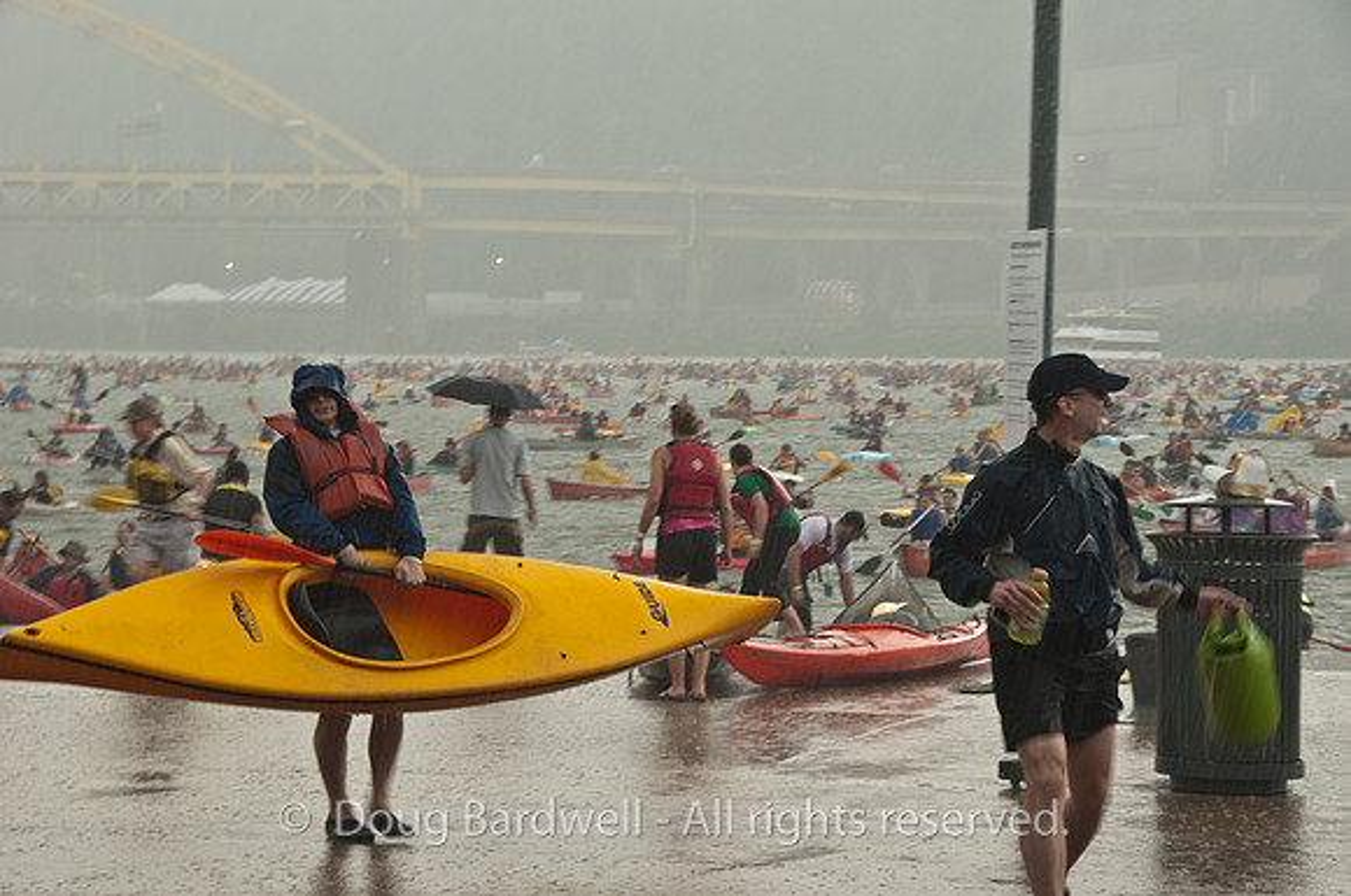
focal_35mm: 120
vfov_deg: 11.4
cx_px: 676
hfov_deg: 17.1
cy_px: 448
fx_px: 4497
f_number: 10
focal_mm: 80
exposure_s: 1/25
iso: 200
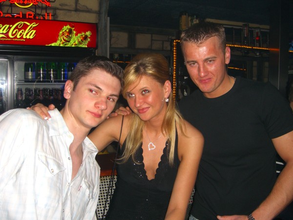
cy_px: 110
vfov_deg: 37.7
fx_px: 322
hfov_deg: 49.0
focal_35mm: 38
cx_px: 146
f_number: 2.8
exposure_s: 1/60
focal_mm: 7.9
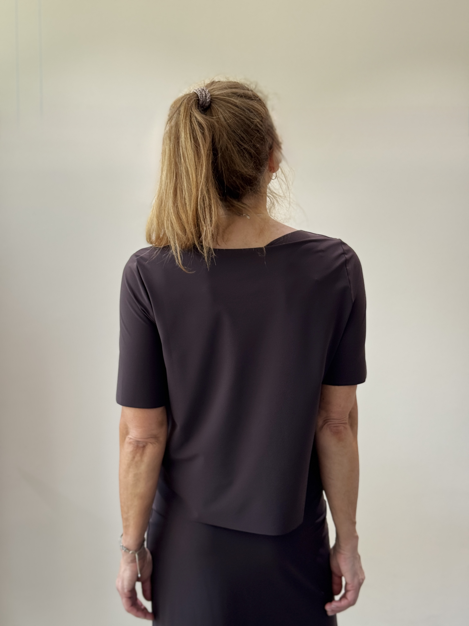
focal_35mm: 48
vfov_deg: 39.7
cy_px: 313
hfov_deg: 30.3
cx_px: 234
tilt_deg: -4.6
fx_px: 867
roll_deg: -1.0
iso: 64
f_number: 1.78
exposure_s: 1/121
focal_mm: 6.76
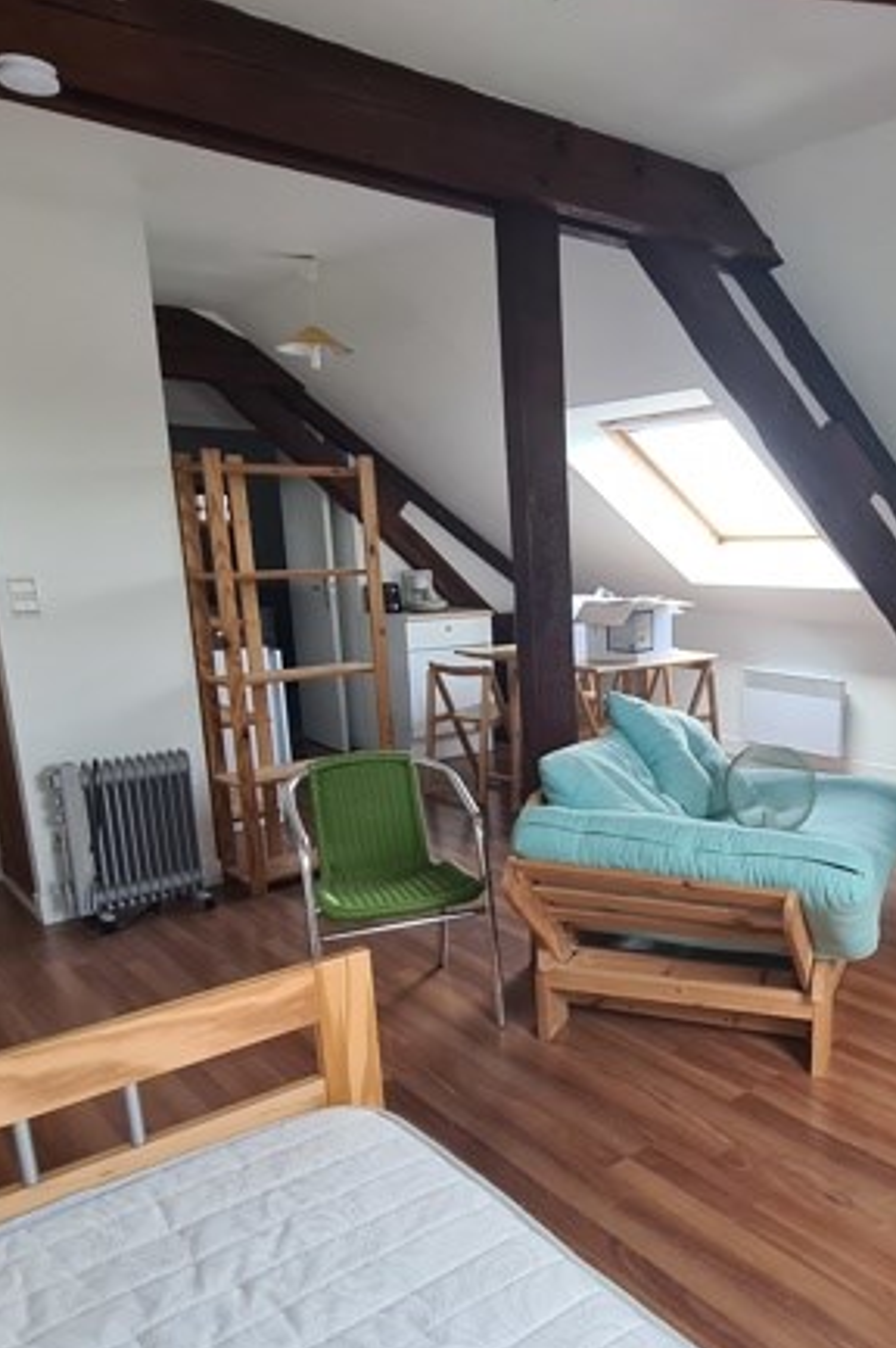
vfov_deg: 70.8
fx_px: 935
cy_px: 806
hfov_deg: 49.1
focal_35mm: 25
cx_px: 678
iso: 200
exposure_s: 1/50
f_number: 2.2
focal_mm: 2.2
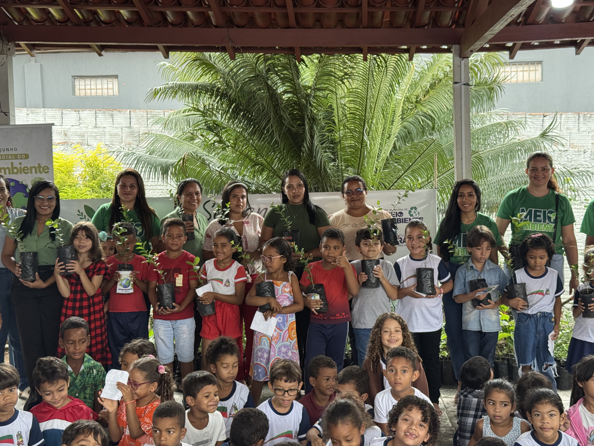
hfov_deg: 39.7
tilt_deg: -4.4
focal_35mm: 48
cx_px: 297
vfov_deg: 30.3
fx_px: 824
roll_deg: +0.9
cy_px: 223
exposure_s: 1/120
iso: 64
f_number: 1.78
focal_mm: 6.76
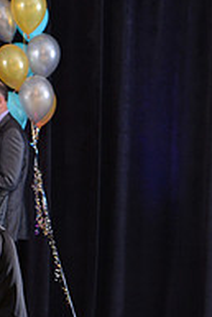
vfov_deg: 9.0
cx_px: 103
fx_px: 1984
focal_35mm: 225
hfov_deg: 6.1
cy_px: 391
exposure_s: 1/200
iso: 1250
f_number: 5.6
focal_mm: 75
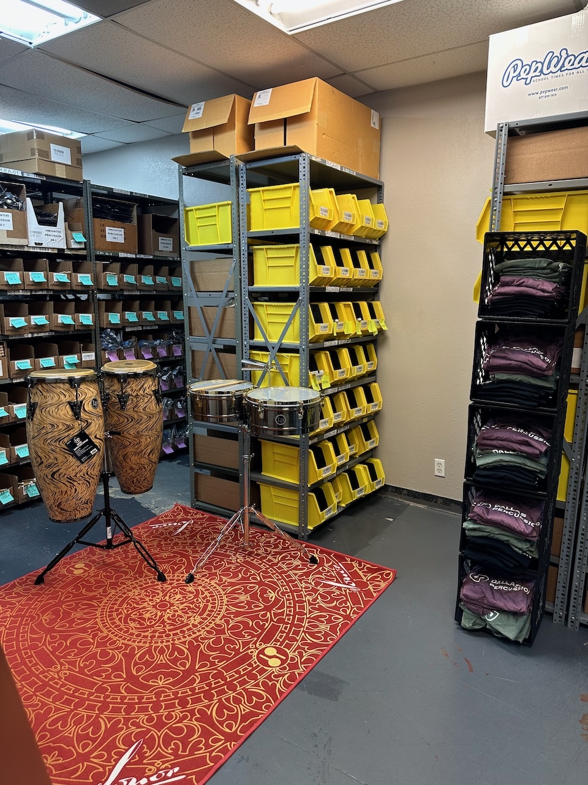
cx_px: 294
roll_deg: +0.8
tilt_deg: -10.8
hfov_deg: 56.8
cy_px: 392
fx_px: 544
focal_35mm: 24
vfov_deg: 71.6
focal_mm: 6.86
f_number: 1.78
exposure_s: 1/60
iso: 125
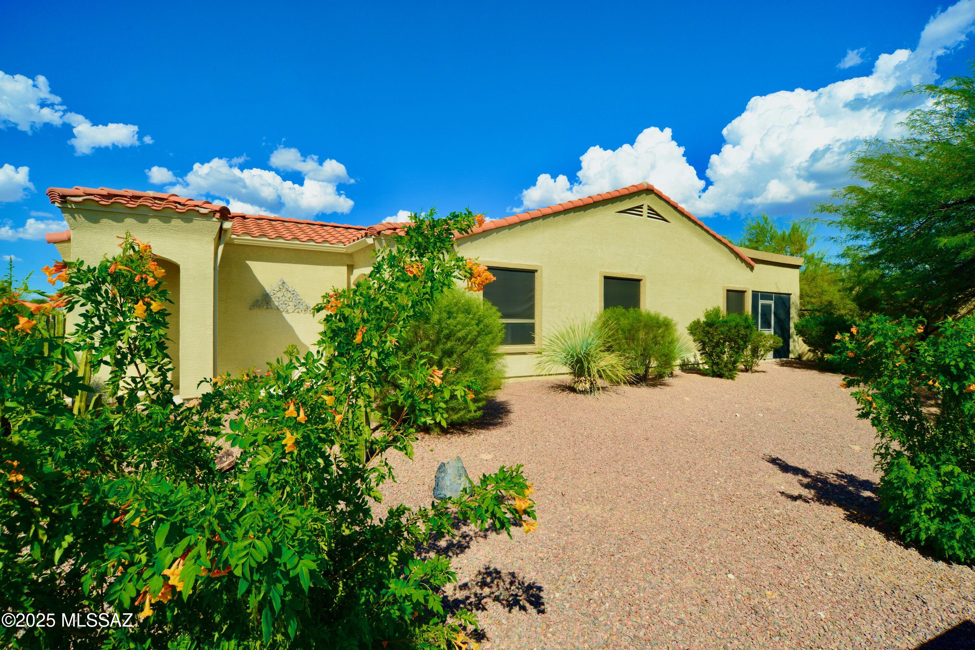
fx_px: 460
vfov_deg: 70.4
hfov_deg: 93.3
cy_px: 325
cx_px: 488
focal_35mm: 17
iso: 200
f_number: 11
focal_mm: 17
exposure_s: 1/320
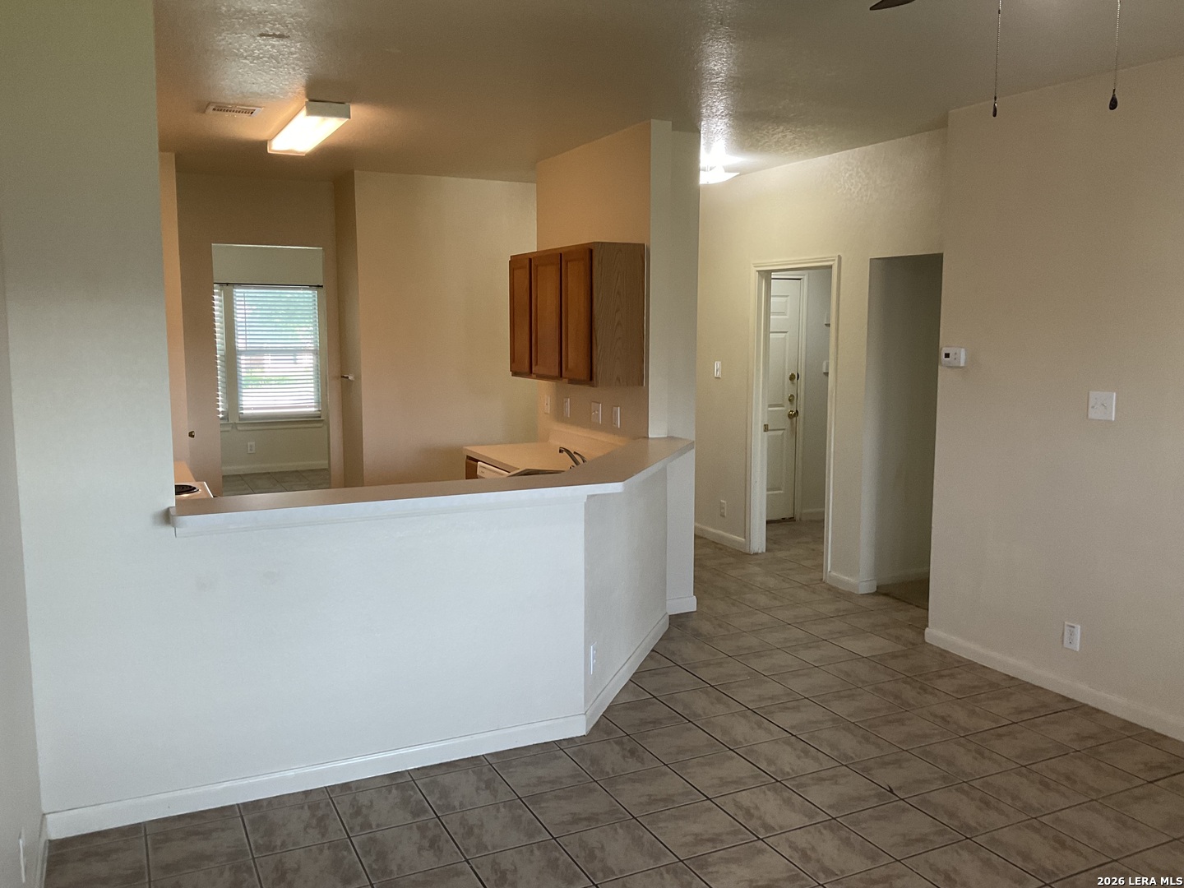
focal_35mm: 29
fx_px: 992
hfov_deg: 61.7
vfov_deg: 48.2
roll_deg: -0.5
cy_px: 444
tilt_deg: -7.2
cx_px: 592
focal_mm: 3
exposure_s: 1/60
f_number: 1.8
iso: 80
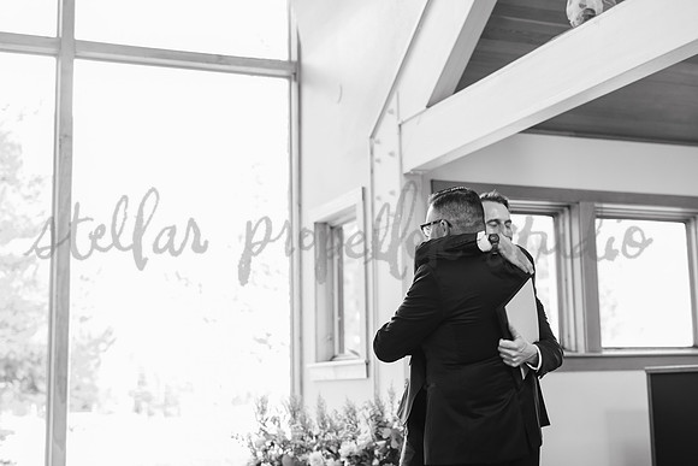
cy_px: 207
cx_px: 389
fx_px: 1094
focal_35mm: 56
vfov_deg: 24.0
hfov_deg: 35.3
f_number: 2.2
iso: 640
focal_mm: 50
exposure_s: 1/100
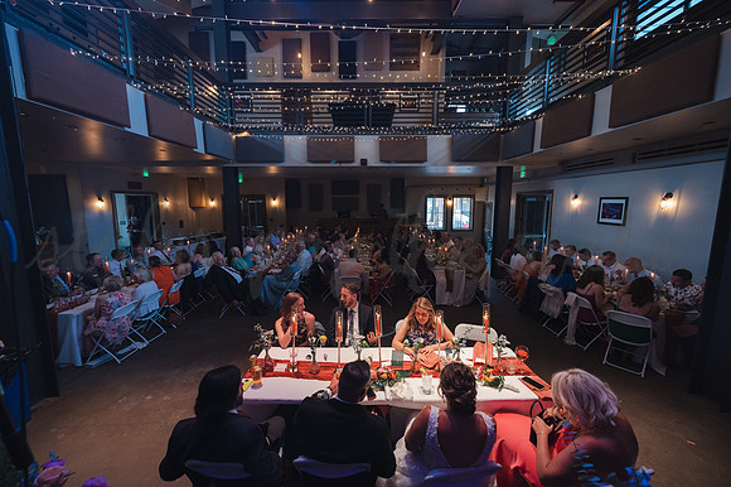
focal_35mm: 14
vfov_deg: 81.1
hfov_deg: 104.3
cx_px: 366
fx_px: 284
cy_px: 244
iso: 5000
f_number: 4
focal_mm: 14
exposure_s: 1/100
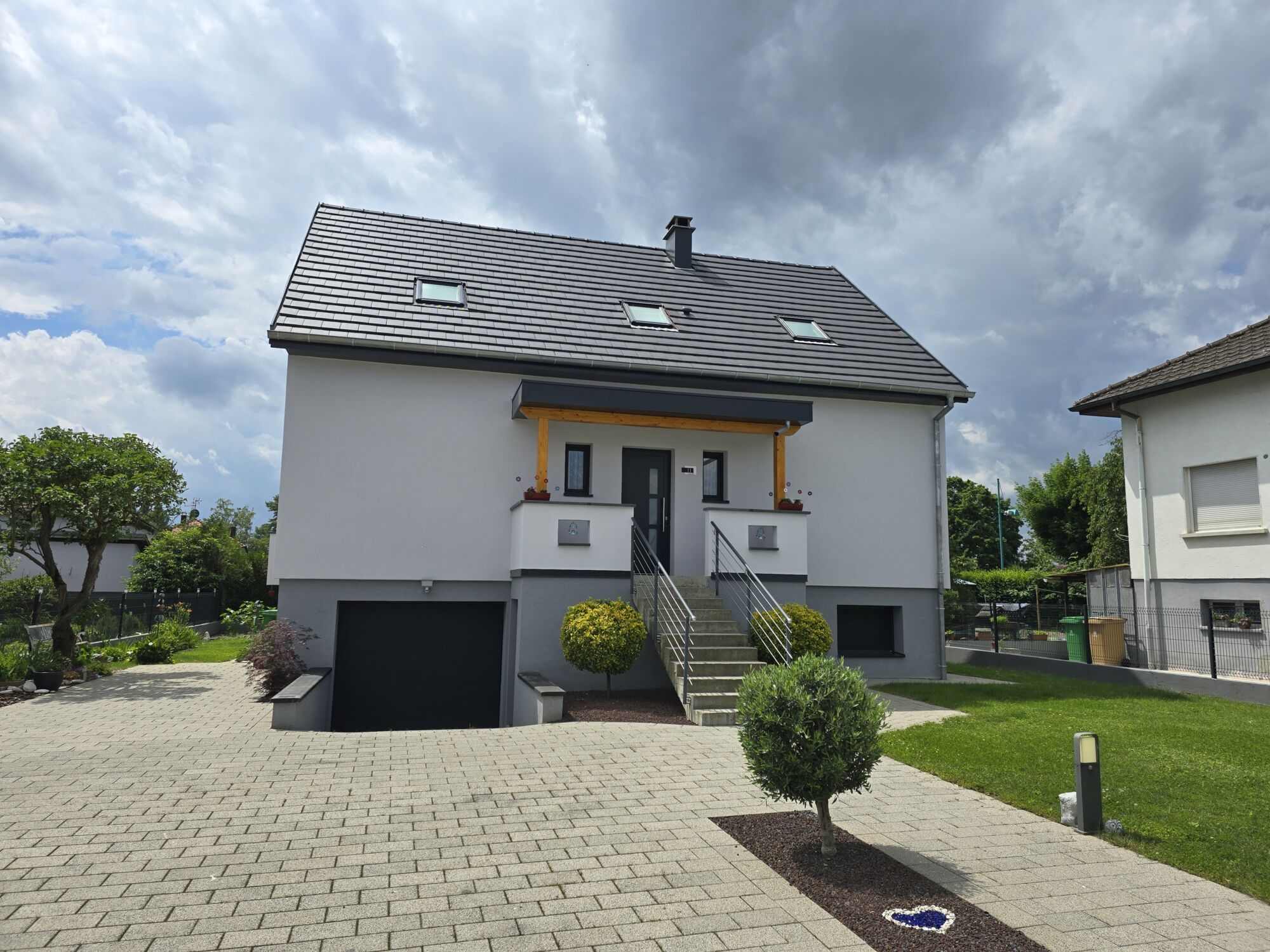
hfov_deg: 73.9
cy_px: 476
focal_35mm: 23
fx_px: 844
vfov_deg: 58.9
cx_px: 635
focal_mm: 6.3
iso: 12
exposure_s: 1/1513
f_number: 1.7
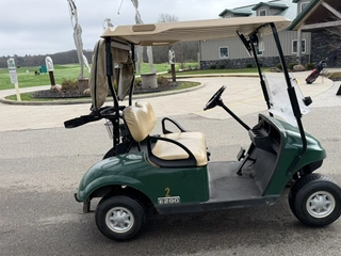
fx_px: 296
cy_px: 144
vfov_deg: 46.7
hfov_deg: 59.6
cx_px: 198
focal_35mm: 30
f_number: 1.78
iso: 100
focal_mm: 6.76
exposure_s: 1/2611
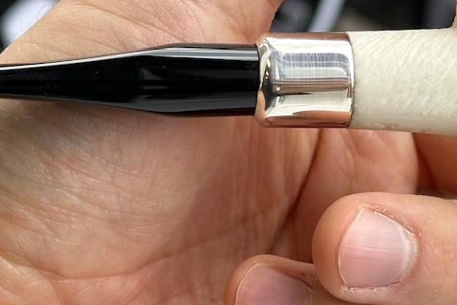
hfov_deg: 15.9
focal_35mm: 129
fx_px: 1637
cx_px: 268
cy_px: 45
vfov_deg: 10.6
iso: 64
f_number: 1.78
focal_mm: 6.86
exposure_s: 1/529
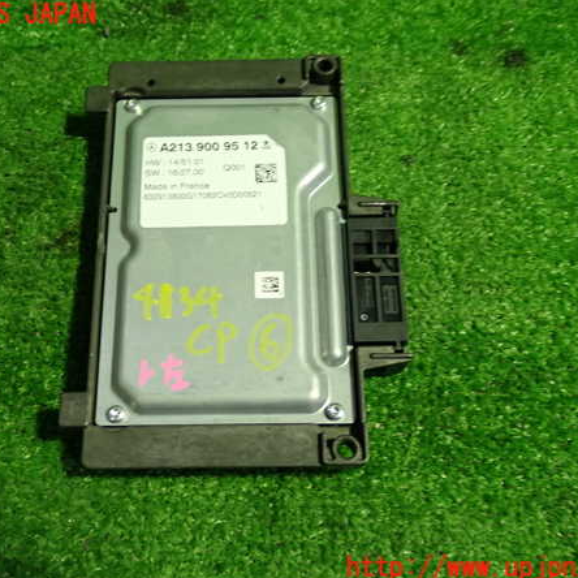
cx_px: 250
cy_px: 292
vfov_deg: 39.2
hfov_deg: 39.1
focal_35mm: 43
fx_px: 812
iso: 250
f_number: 2.5
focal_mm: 6.37
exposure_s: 1/40
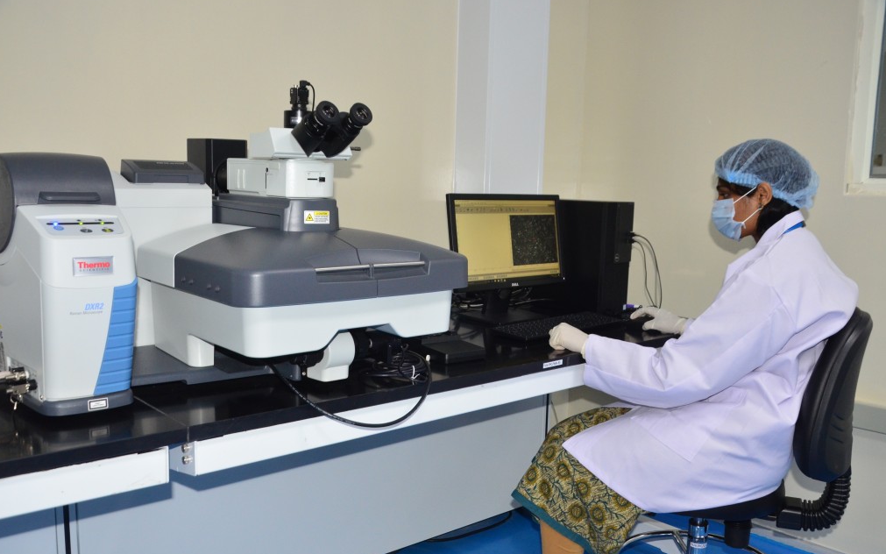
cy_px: 289
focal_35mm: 34
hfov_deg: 56.7
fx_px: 821
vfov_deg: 37.3
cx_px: 438
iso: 1250
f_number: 5
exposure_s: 1/80
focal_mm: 22
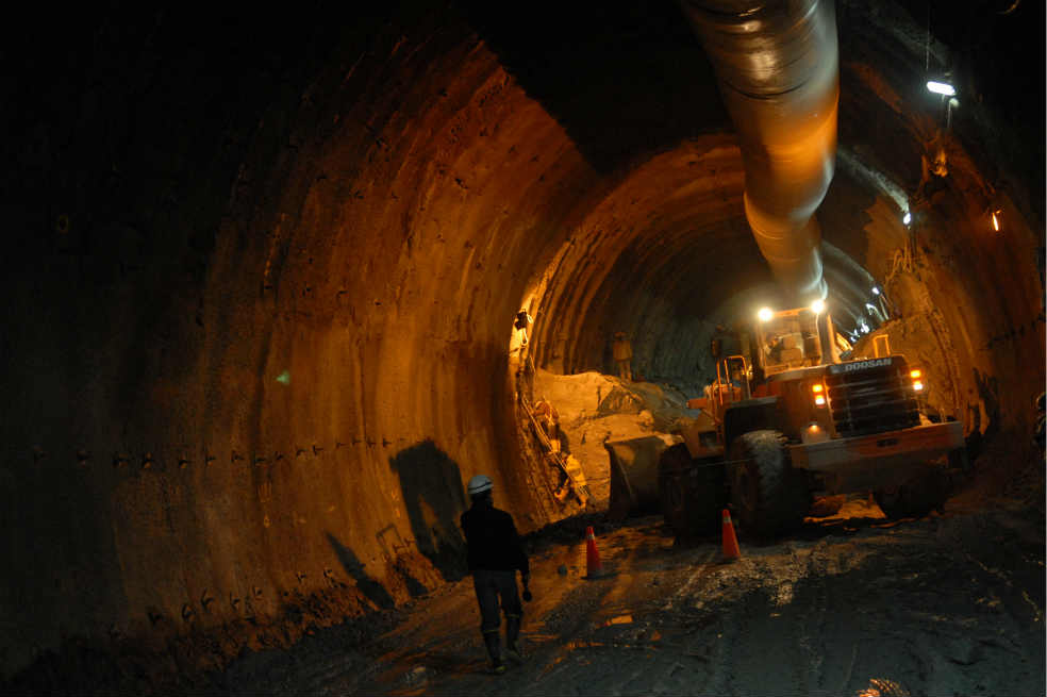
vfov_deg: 25.7
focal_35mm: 52
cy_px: 348
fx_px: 1526
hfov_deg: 37.9
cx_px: 524
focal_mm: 35
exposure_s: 1/20
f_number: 2.8
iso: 800
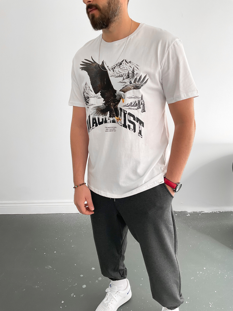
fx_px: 260
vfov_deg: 61.7
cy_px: 156
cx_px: 116
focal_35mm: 29
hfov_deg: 48.2
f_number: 1.8
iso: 25
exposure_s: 1/120
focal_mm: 3
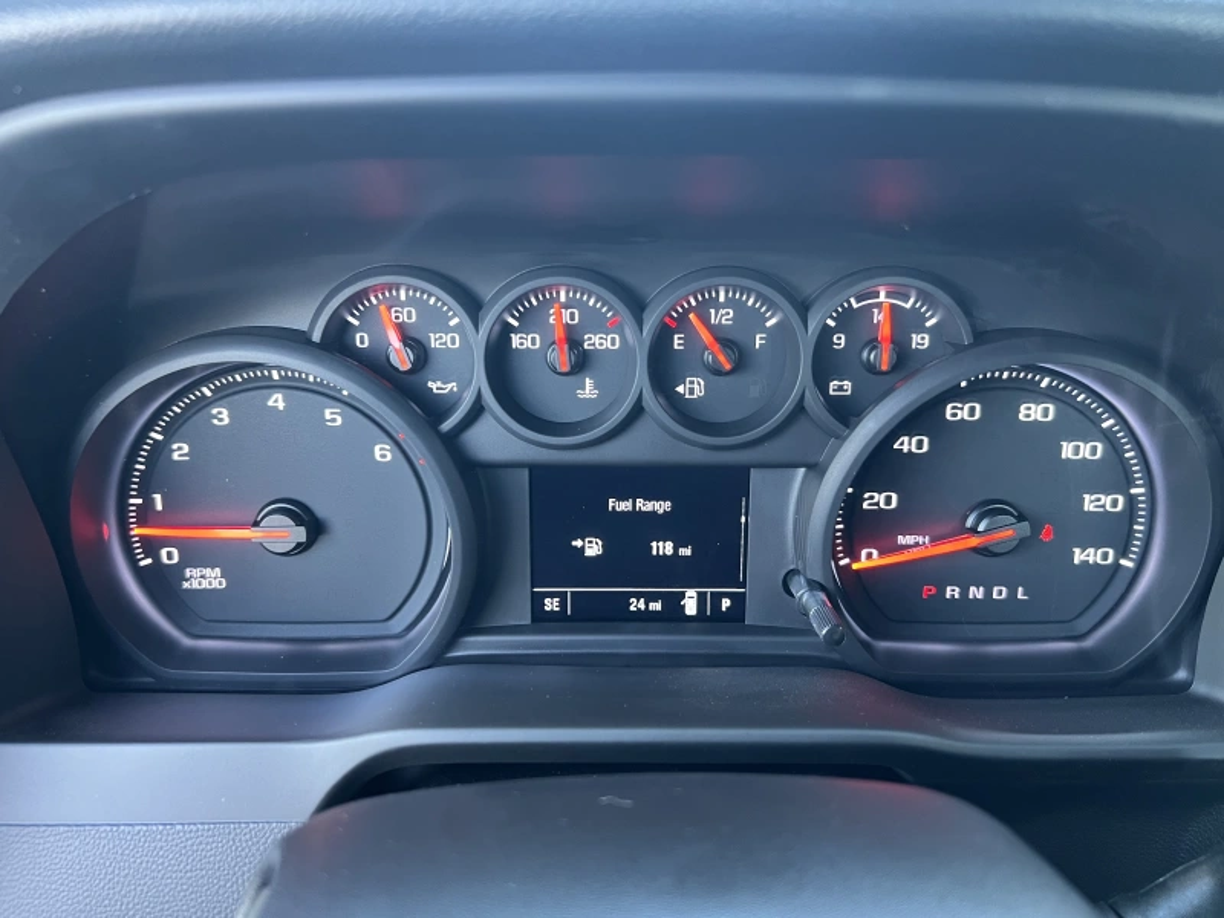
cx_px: 612
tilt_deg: -25.1
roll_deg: +0.6
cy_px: 459
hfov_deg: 67.3
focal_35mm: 26
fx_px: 919
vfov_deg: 53.1
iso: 250
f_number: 1.5
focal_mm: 5.7
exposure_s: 1/60
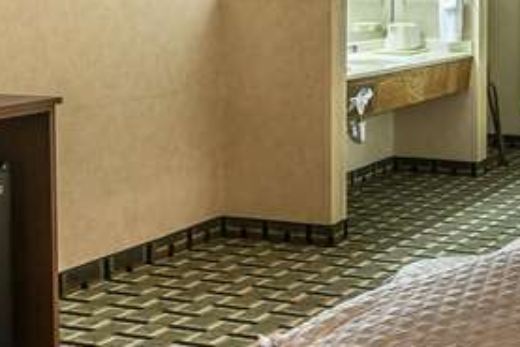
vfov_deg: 22.8
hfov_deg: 29.3
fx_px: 853
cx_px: 620
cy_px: 97
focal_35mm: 59
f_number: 8
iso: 400
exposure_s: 1/4
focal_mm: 16
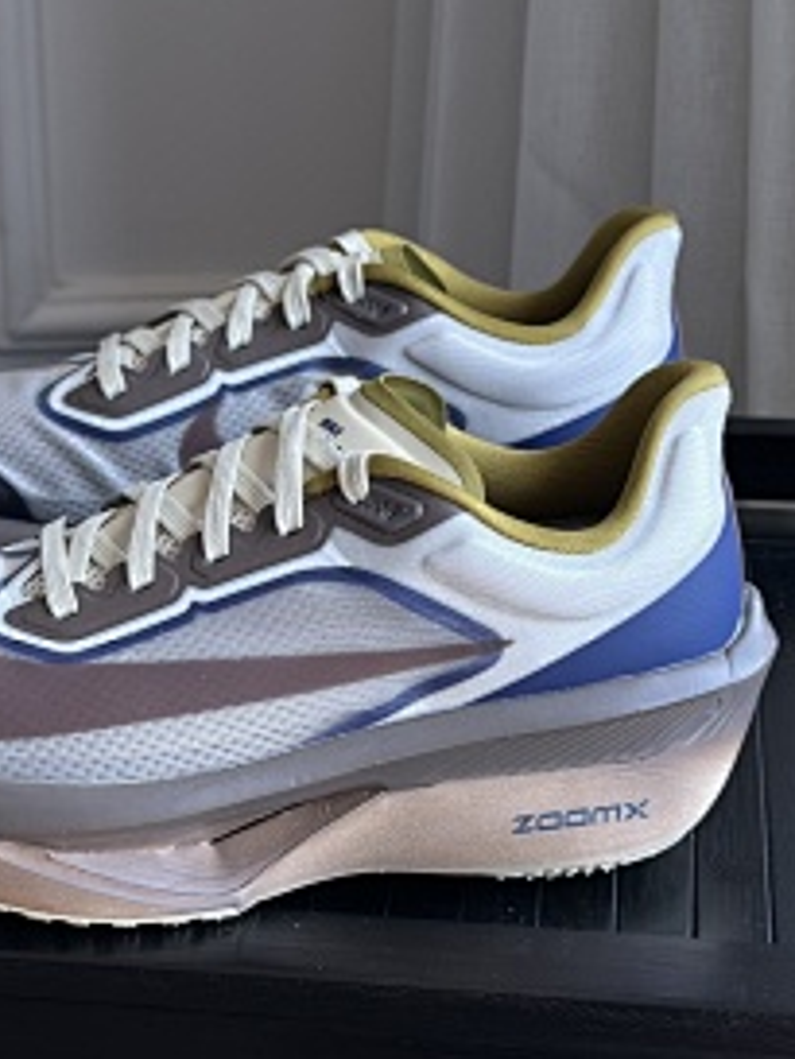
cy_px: 640
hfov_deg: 16.7
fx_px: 2693
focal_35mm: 88
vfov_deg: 22.2
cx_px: 250
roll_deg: +1.3
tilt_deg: -24.3
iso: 64
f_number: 1.78
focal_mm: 6.86
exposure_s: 1/167
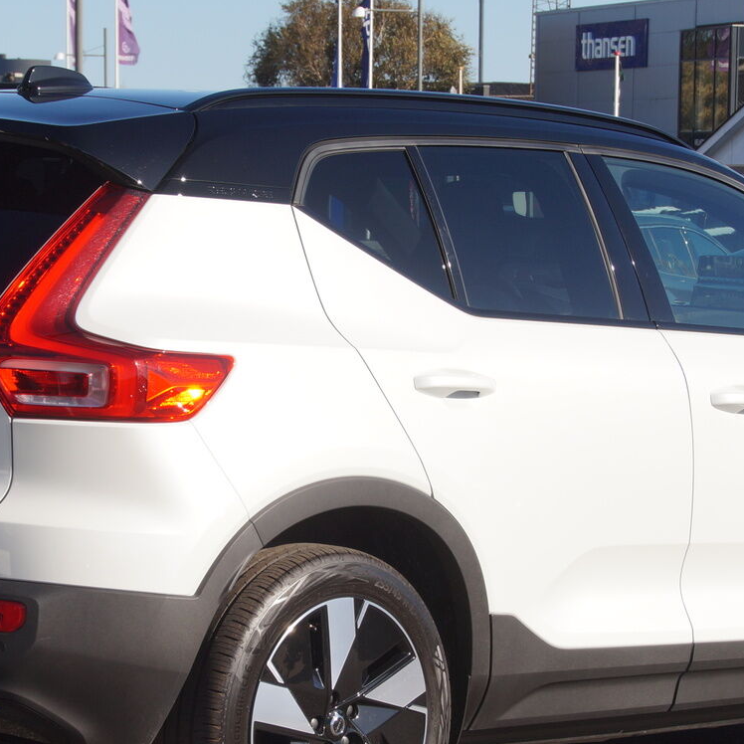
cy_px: 473
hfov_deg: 11.9
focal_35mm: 147
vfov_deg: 11.9
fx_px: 3577
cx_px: 321
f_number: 8
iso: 100
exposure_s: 1/250
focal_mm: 45
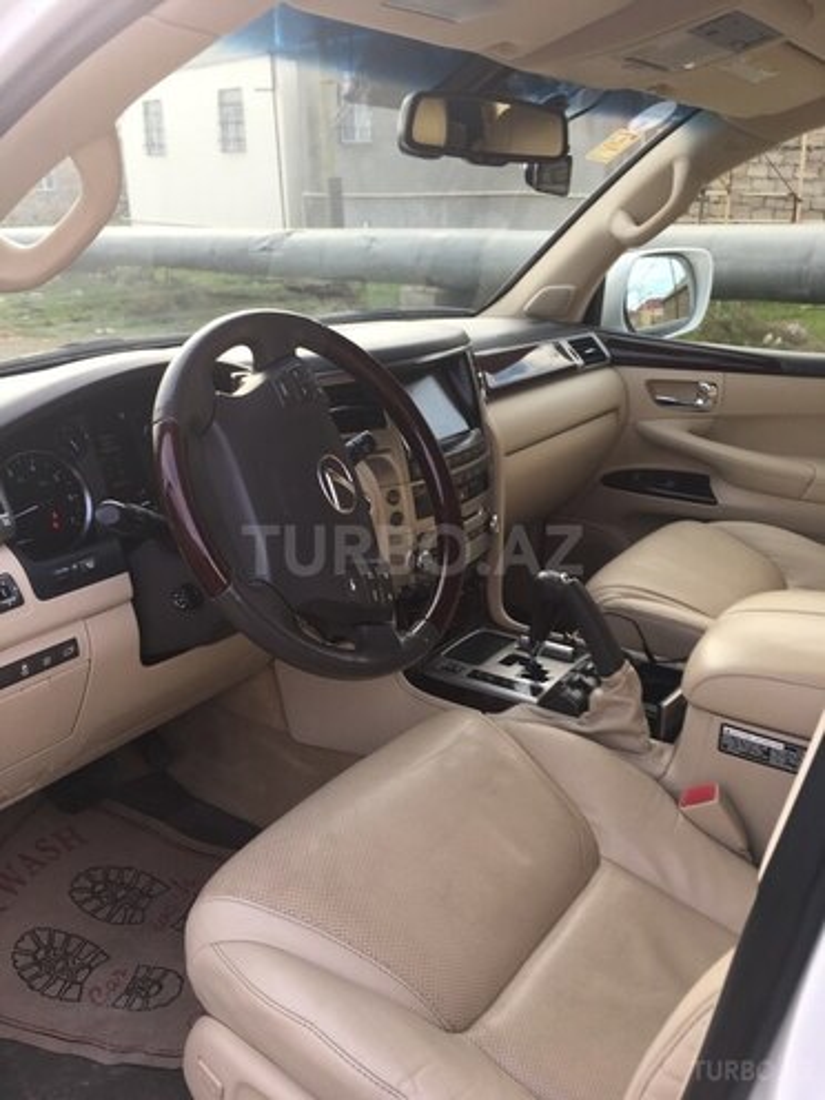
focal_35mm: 29
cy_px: 550
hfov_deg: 48.2
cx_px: 412
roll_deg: -0.9
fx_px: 922
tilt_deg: -22.5
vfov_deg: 61.7
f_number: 2.2
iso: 25
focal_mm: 4.15
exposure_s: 1/104
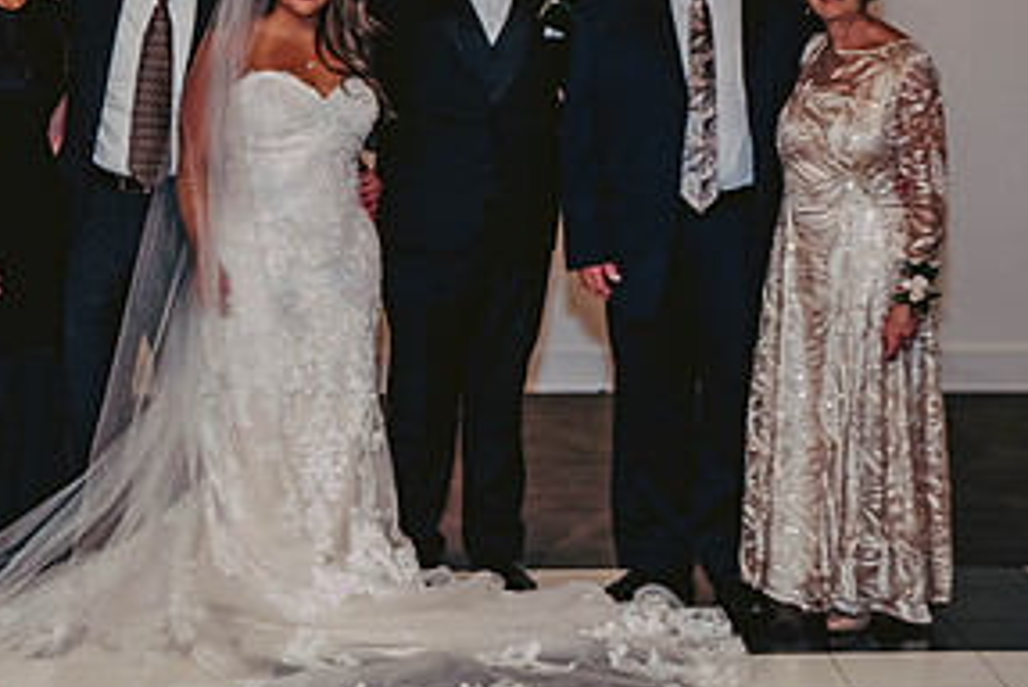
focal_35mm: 105
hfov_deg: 19.4
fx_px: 3001
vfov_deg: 13.0
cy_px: 113
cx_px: 405
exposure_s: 1/60
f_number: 3.2
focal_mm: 52
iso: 1250
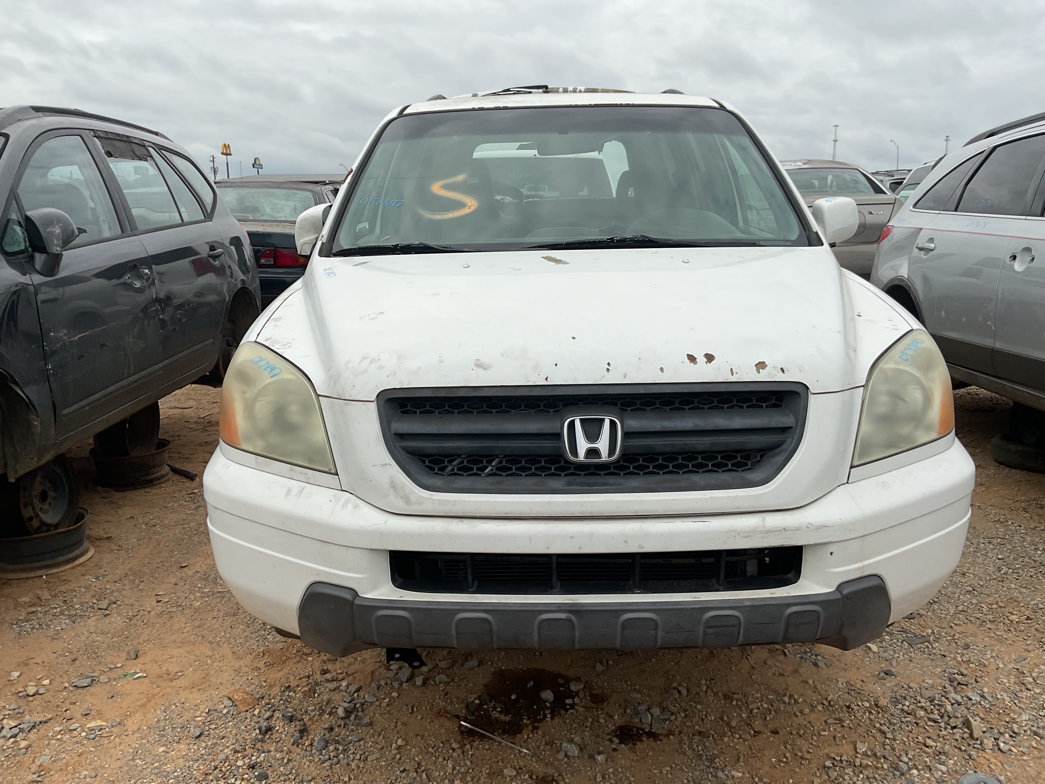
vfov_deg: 48.2
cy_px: 392
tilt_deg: -9.5
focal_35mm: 29
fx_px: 875
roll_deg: +1.8
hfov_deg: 61.7
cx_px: 522
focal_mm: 3
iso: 16
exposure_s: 1/2141
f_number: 1.8
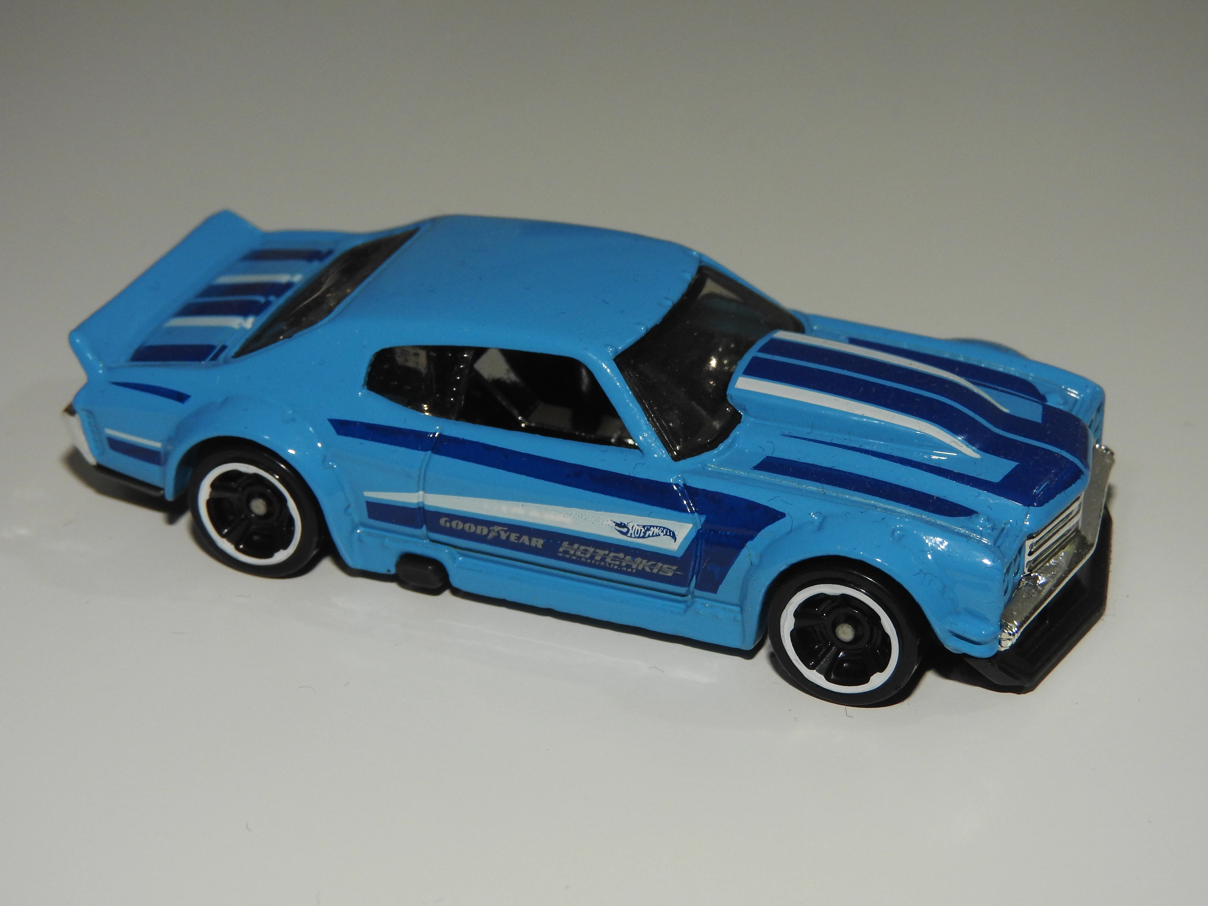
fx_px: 2966
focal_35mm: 85
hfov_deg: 23.0
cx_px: 604
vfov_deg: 17.4
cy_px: 453
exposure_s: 1/60
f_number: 5
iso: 200
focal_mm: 15.2
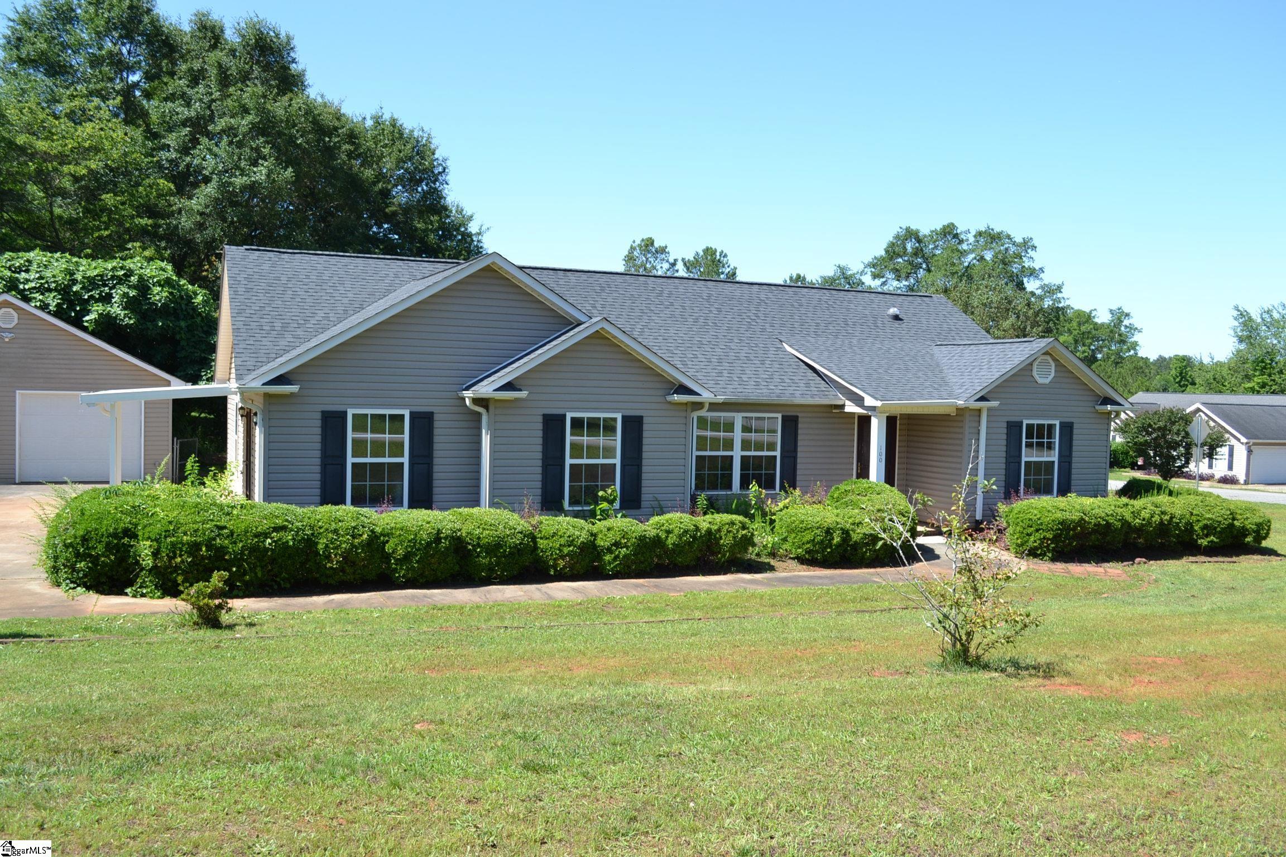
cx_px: 643
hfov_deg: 61.9
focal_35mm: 30
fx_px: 1072
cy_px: 428
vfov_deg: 43.6
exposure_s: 1/200
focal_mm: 20
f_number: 7.1
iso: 100
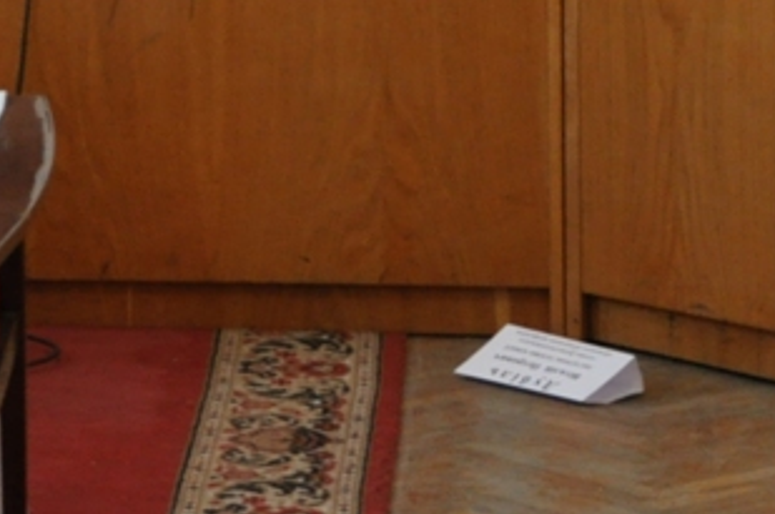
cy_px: -621
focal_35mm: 266
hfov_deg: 7.7
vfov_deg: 5.0
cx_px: -100
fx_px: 5717
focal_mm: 40
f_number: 4.5
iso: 1000
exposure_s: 1/50
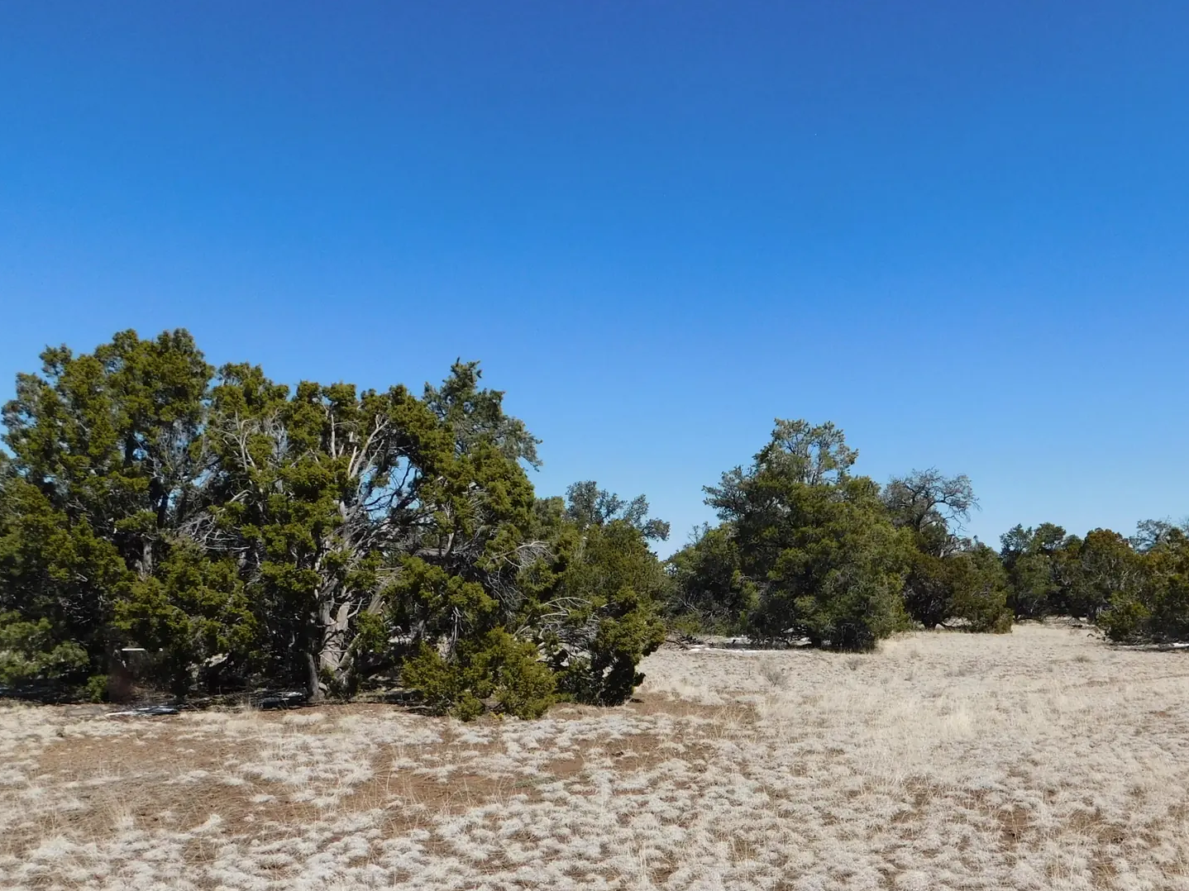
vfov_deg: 43.3
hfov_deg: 56.4
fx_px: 1099
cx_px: 715
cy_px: 618
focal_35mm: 32
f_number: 6
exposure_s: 1/640
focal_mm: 4
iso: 125
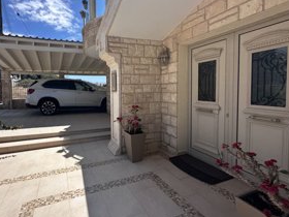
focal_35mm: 18
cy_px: 96
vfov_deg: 71.4
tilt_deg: -5.6
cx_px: 109
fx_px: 150
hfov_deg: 86.1
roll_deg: +3.0
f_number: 2.2
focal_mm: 2.22
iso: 40
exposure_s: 1/1195
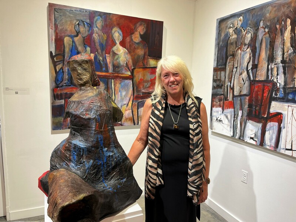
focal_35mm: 26
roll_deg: -2.1
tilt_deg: -9.2
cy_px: 111
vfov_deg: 53.1
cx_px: 148
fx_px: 222
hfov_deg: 67.3
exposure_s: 1/60
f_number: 1.6
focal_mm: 5.1
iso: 80
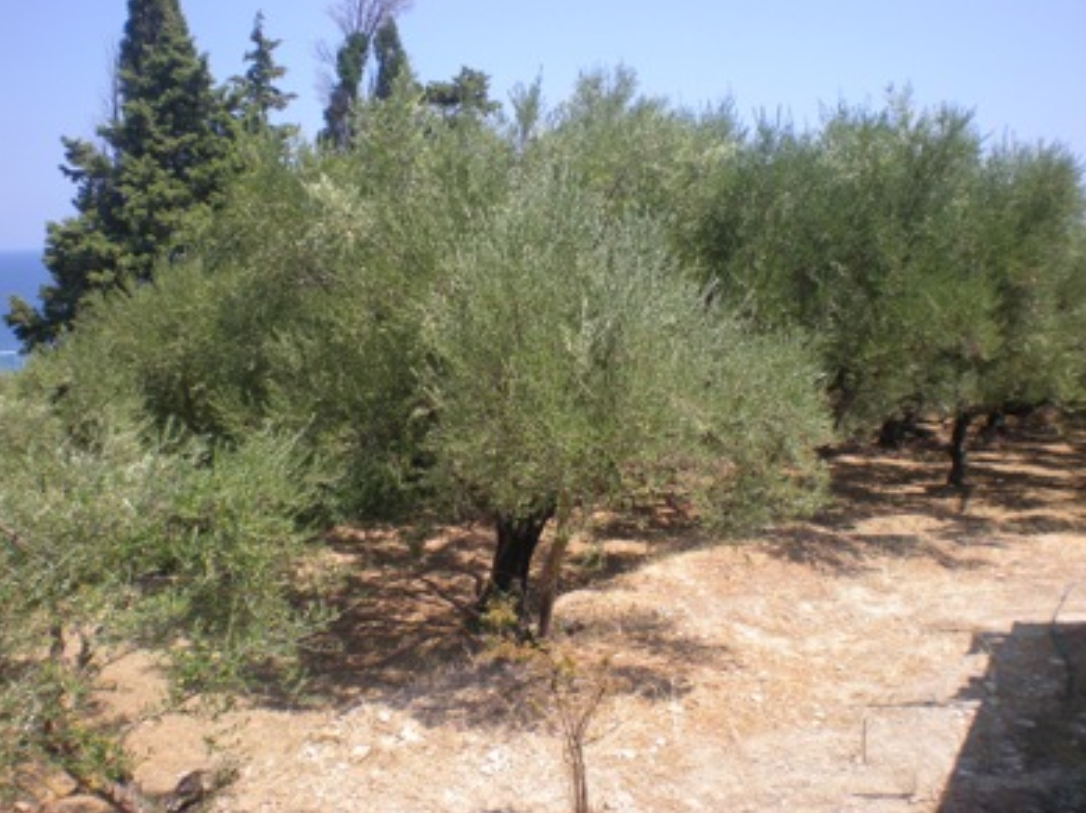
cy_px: 404
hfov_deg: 47.9
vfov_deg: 36.8
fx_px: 1223
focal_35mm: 39
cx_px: 546
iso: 64
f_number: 4.6
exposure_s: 1/275
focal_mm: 6.3
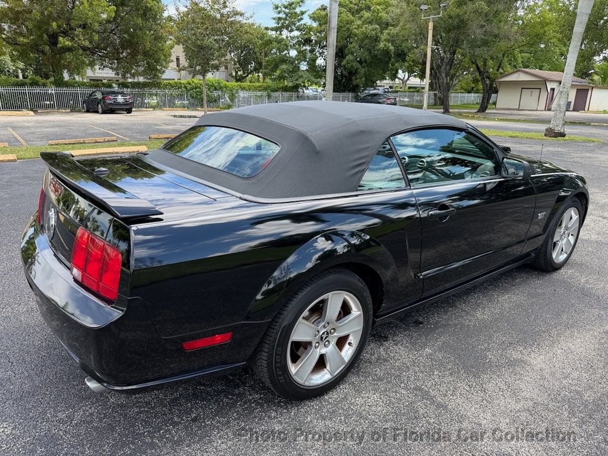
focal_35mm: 24
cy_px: 228
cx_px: 304
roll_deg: -1.0
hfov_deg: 71.6
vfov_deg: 56.8
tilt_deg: -16.7
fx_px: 422
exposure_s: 1/1005
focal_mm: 6.76
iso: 80
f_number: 1.78
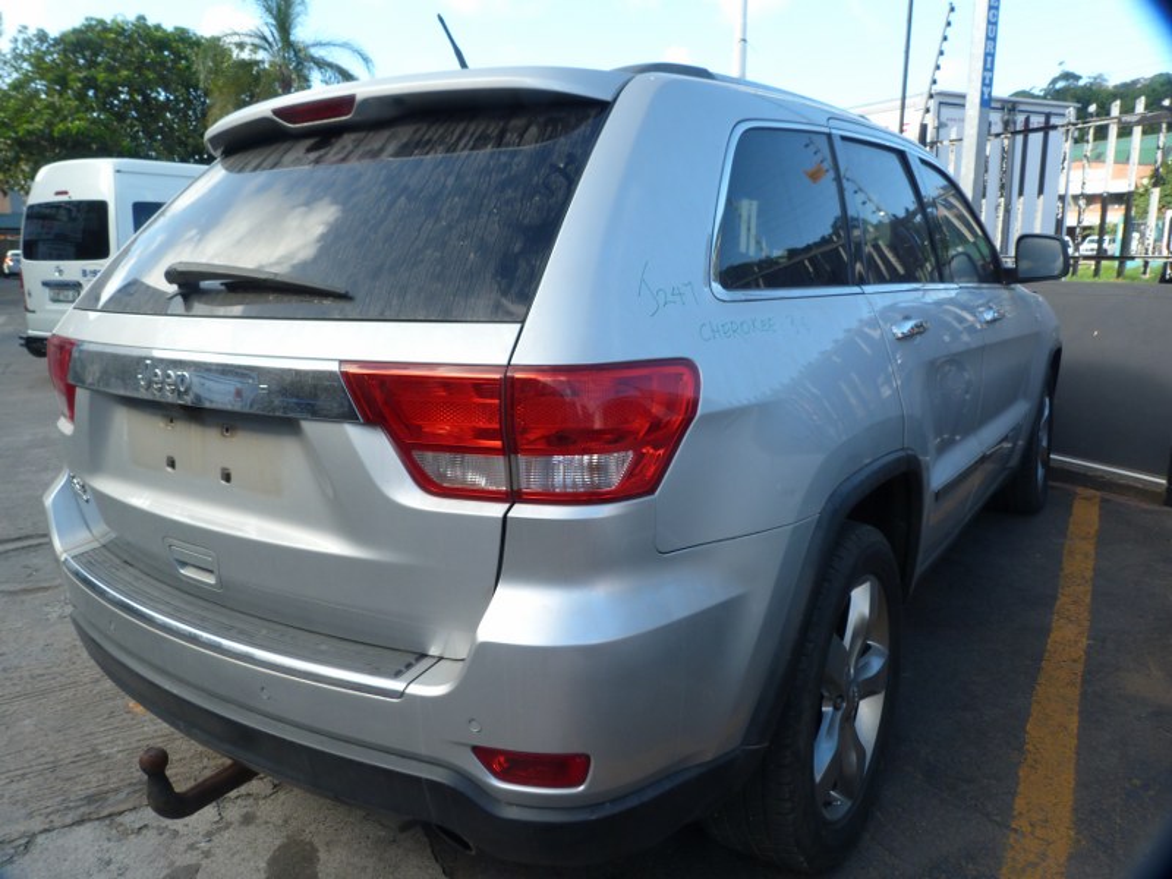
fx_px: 846
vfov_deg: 54.9
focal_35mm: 25
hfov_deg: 69.4
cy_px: 440
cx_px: 586
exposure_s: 1/125
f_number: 4
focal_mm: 4.5
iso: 80
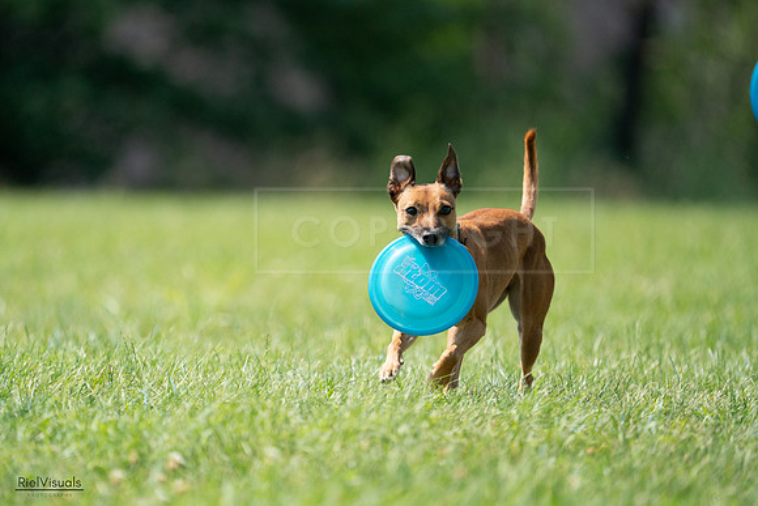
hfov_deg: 3.4
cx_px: 379
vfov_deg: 2.3
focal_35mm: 600
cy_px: 253
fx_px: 12636
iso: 1250
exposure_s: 1/4000
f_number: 6.3
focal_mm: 600
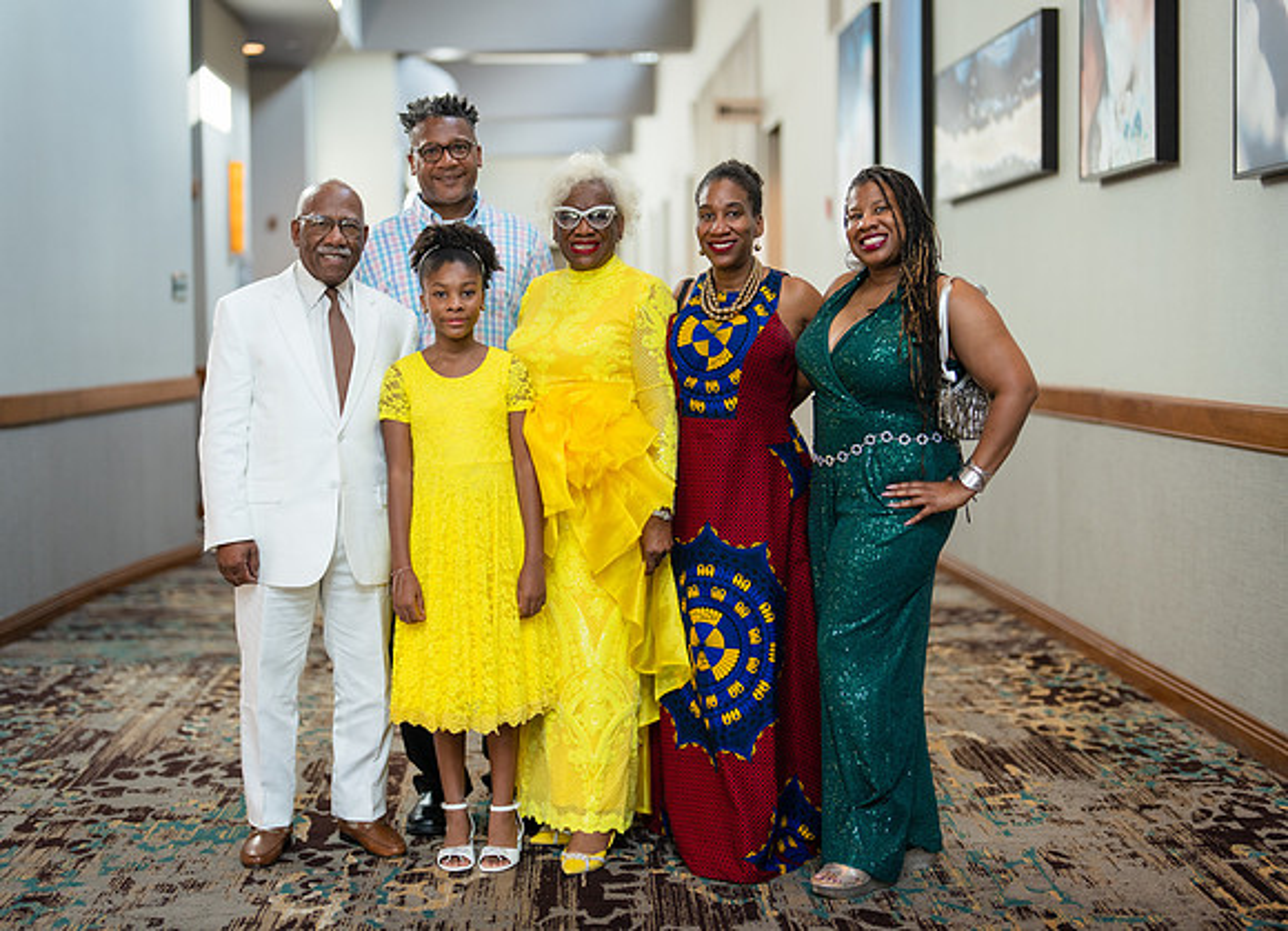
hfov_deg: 33.8
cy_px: 435
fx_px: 2118
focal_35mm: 58
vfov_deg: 24.8
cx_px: 624
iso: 200
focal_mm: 50
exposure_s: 1/320
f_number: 1.2
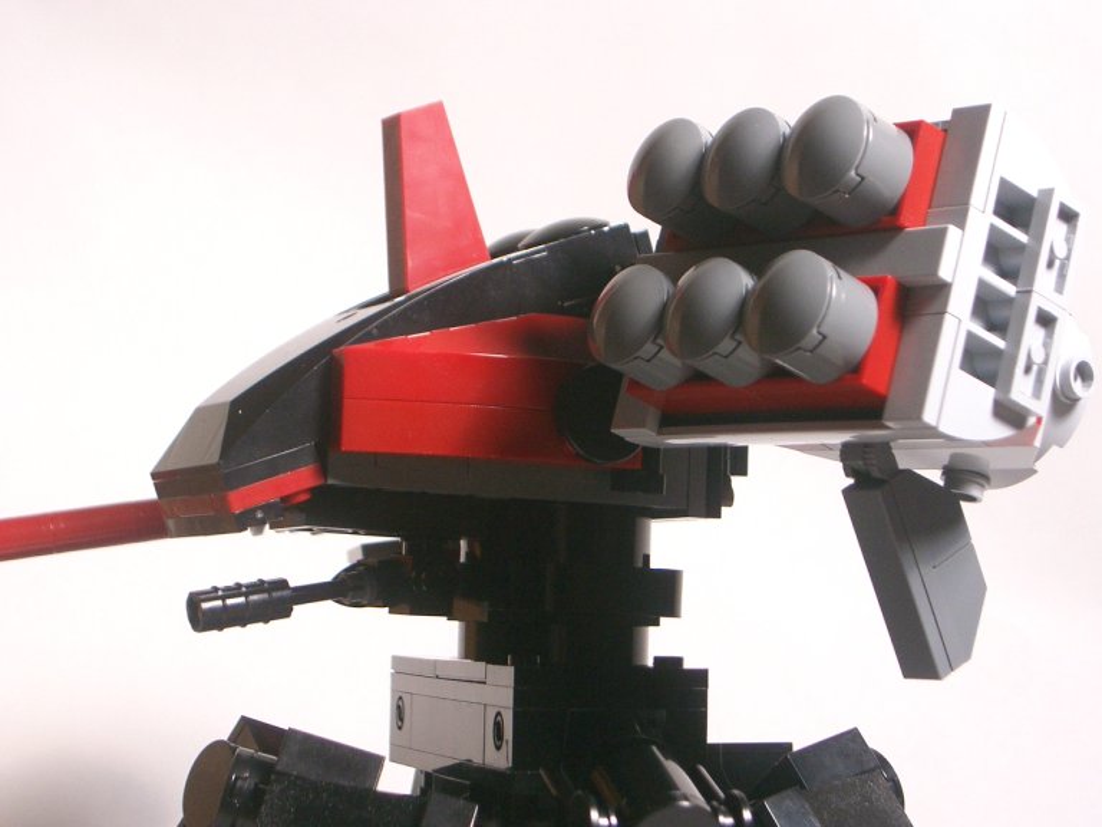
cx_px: 551
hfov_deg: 23.3
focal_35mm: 84
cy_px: 414
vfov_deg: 17.6
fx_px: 2674
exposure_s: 1/60
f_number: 4.1
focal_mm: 17.2
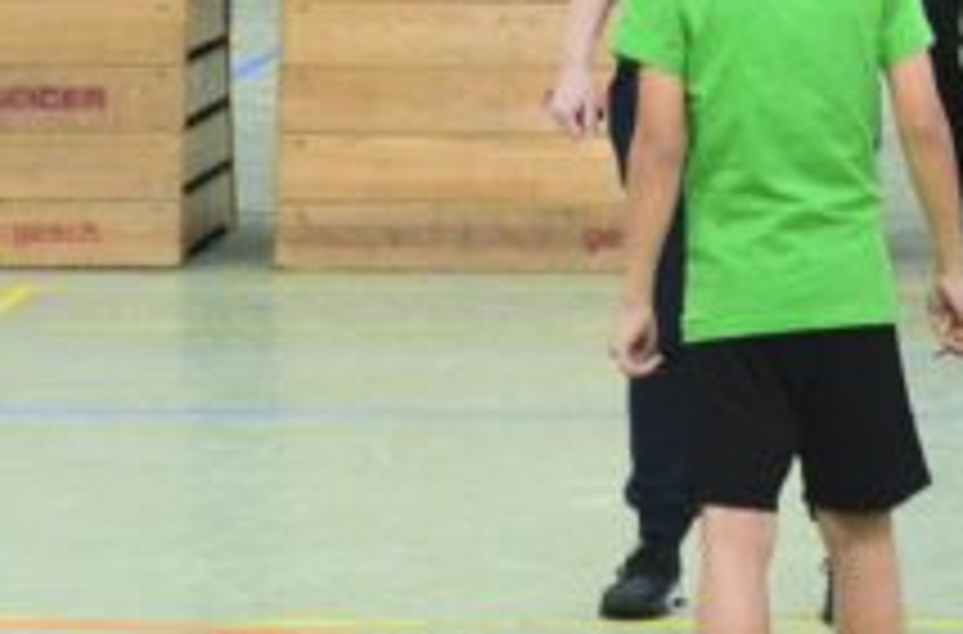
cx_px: 1076
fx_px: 6130
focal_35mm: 230
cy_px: 31
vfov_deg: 5.9
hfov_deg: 8.9
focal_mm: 32
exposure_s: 1/400
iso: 1600
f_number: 4.8
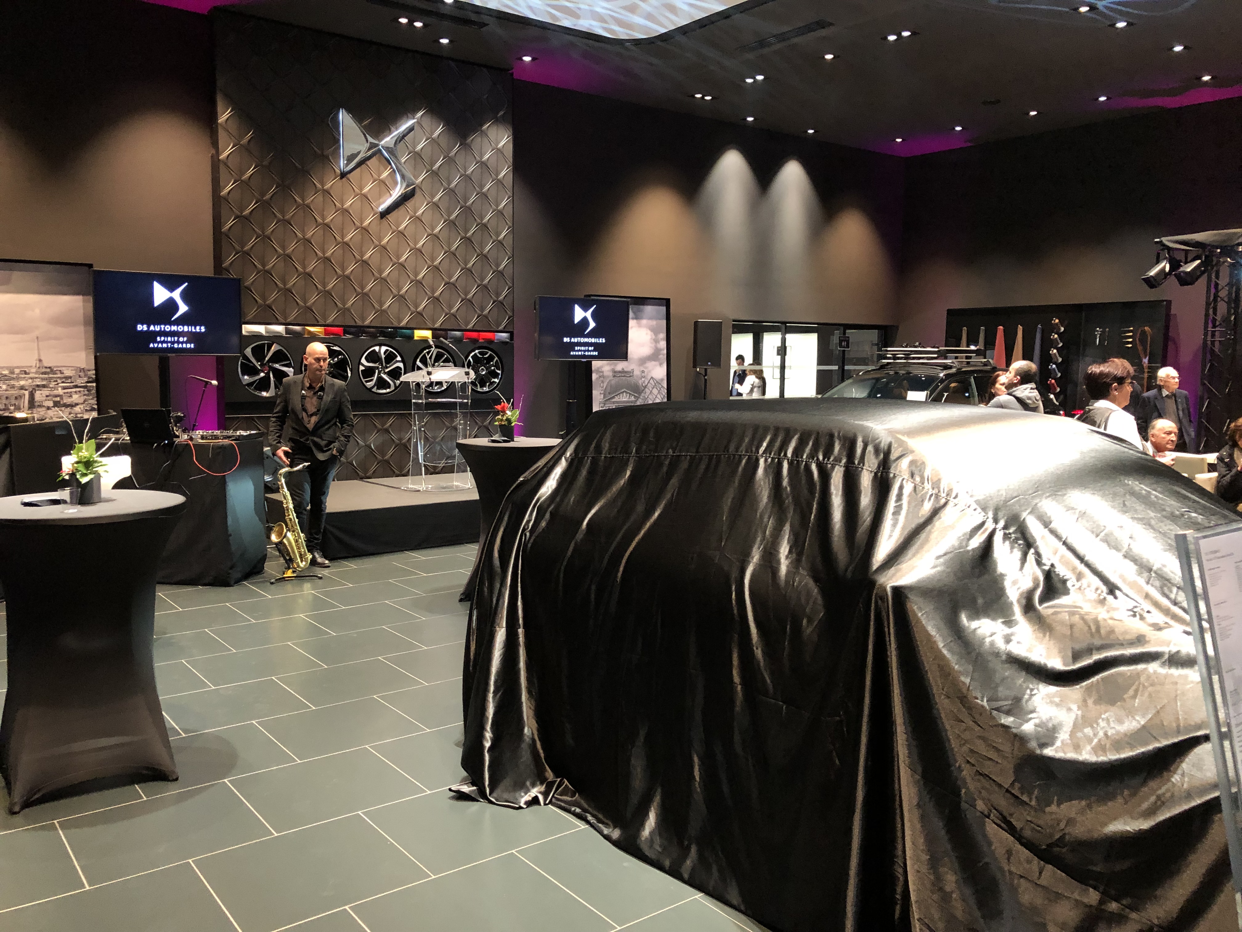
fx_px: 1005
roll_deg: -1.3
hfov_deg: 63.4
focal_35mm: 28
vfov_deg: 49.7
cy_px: 466
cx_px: 621
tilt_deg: -5.3
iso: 100
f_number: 1.8
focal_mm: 3.99
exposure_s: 1/15
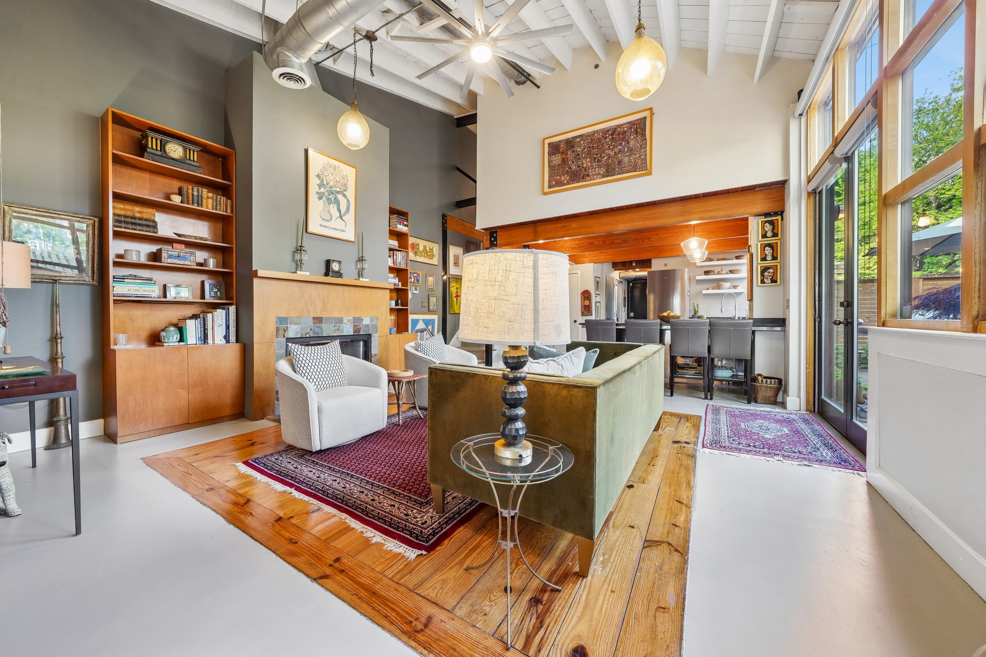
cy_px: 328
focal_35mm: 12
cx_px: 493
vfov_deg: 90.0
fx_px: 329
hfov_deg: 112.6
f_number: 11
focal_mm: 12
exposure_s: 1/2.5
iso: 250
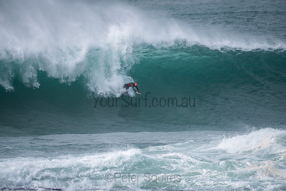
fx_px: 4279
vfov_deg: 2.6
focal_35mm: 539
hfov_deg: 3.8
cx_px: 143
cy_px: 96
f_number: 5.6
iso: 280
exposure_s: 1/2500
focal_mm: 500
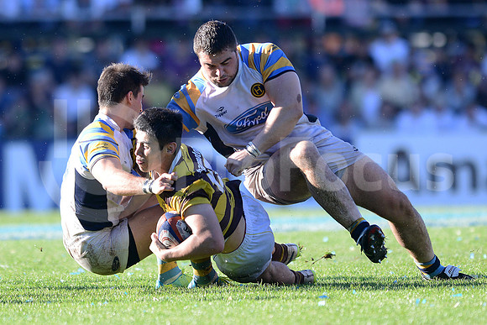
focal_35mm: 420
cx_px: 244
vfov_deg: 3.3
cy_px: 162
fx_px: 5683
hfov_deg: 4.9
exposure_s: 1/1000
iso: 560
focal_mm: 420
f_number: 4
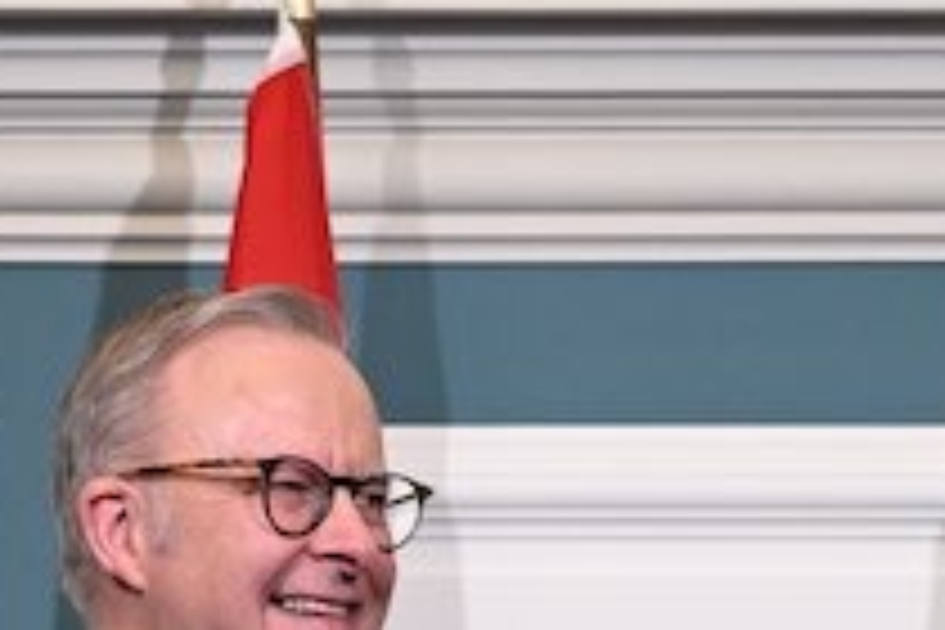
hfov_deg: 16.0
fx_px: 3255
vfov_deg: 10.1
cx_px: 1058
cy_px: 1346
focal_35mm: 124
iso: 2500
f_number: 3.5
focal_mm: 29
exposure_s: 1/400
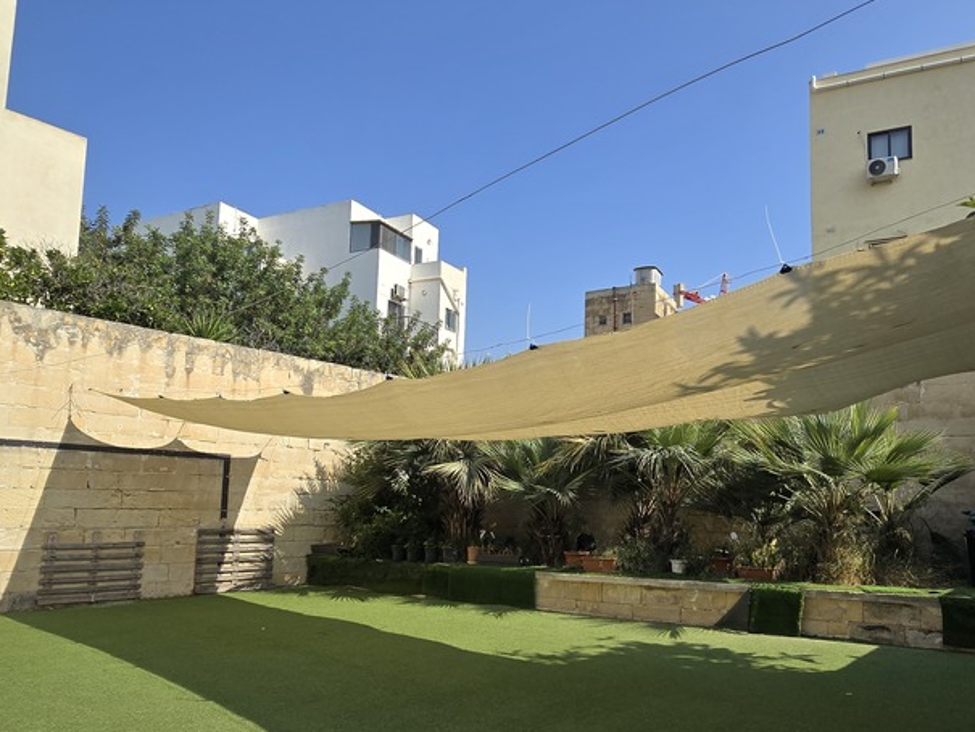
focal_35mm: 22
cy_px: 463
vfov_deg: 60.2
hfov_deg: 75.2
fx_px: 620
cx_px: 603
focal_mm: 2.2
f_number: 2.2
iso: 50
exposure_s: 1/2122
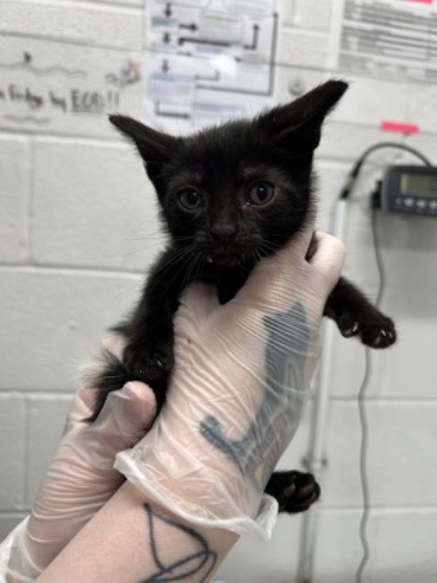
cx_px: 218
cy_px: 292
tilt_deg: +0.9
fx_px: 438
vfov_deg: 67.3
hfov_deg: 53.1
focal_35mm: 26
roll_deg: -4.0
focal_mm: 5.7
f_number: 1.5
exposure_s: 1/100
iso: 64
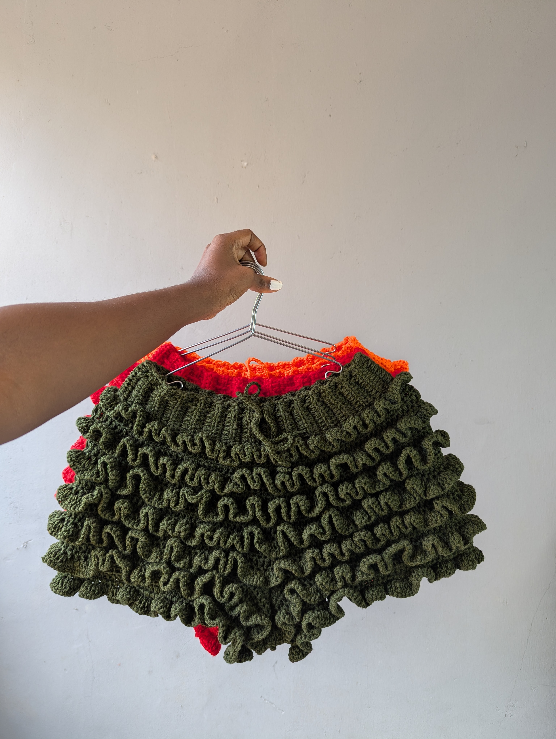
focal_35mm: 24
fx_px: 513
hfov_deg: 56.9
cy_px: 370
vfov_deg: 71.5
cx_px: 278
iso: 66
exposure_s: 1/99
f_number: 1.85
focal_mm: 6.81
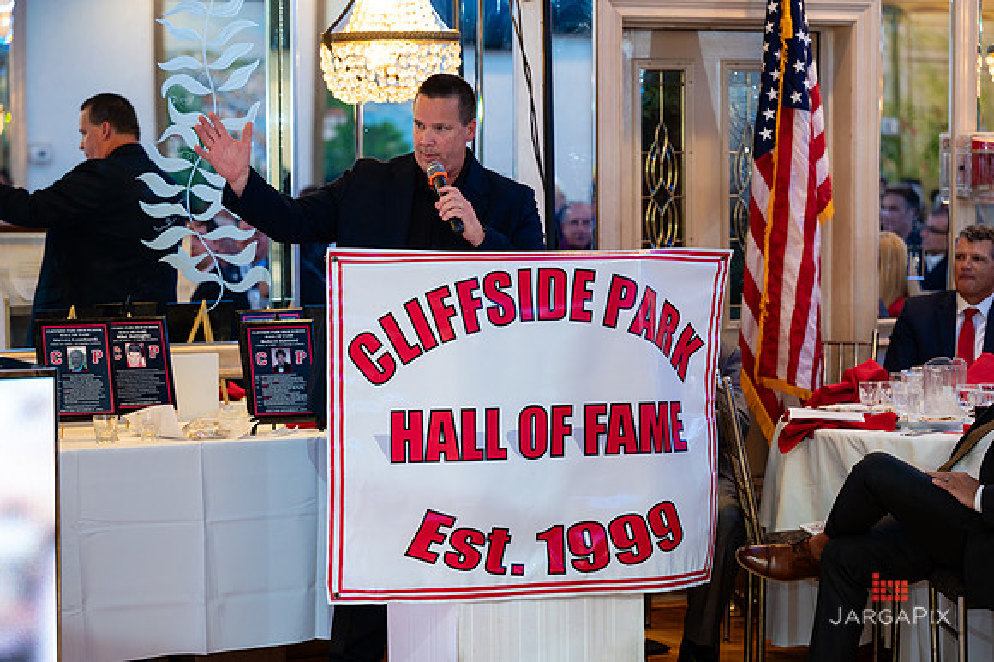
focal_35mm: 102
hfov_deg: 20.0
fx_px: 2818
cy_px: 331
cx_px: 497
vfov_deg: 13.4
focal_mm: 102
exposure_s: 1/125
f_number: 3.2
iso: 1250
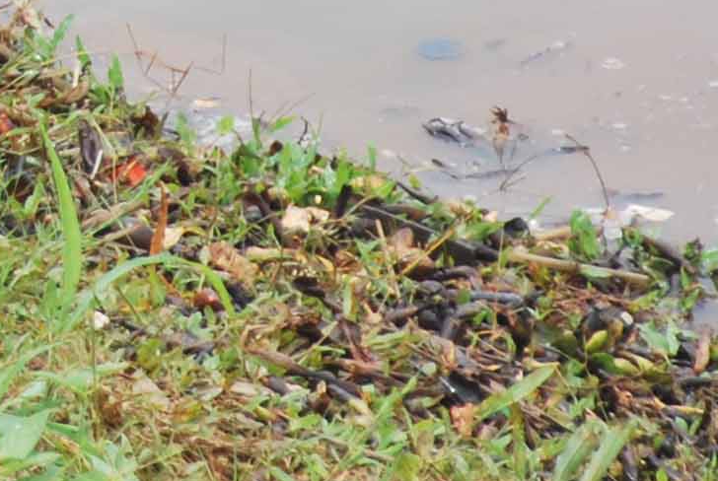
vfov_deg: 1.8
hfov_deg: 2.7
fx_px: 15135
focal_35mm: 758
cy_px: -759
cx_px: -860
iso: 200
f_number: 5.6
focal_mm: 95
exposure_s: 1/400
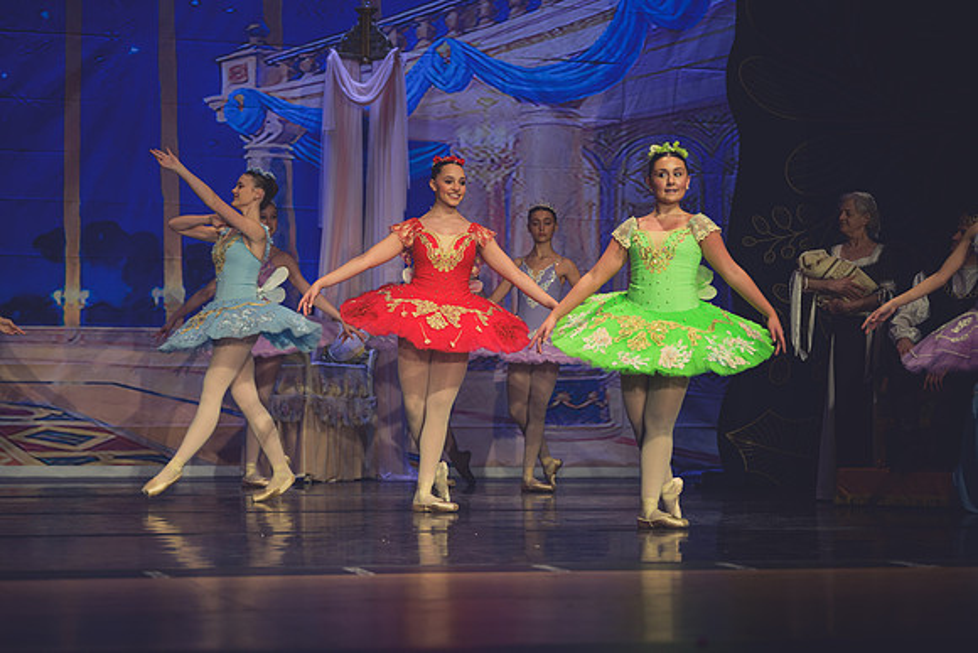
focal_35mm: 95
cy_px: 326
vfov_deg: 14.4
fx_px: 2581
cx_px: 489
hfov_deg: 21.5
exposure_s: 1/320
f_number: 2.8
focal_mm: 95
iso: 900
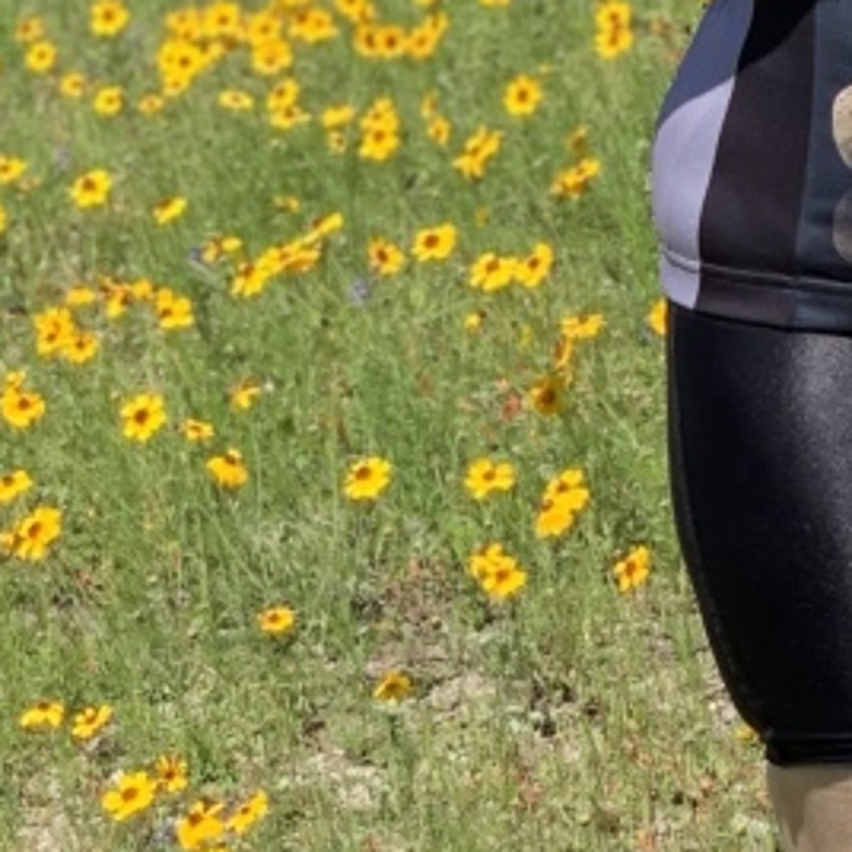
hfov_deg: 7.3
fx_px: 6516
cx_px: 1520
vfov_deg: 7.3
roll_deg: +0.0
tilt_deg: -3.6
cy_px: -466
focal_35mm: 234
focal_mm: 6
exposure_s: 1/716
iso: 16
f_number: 2.4
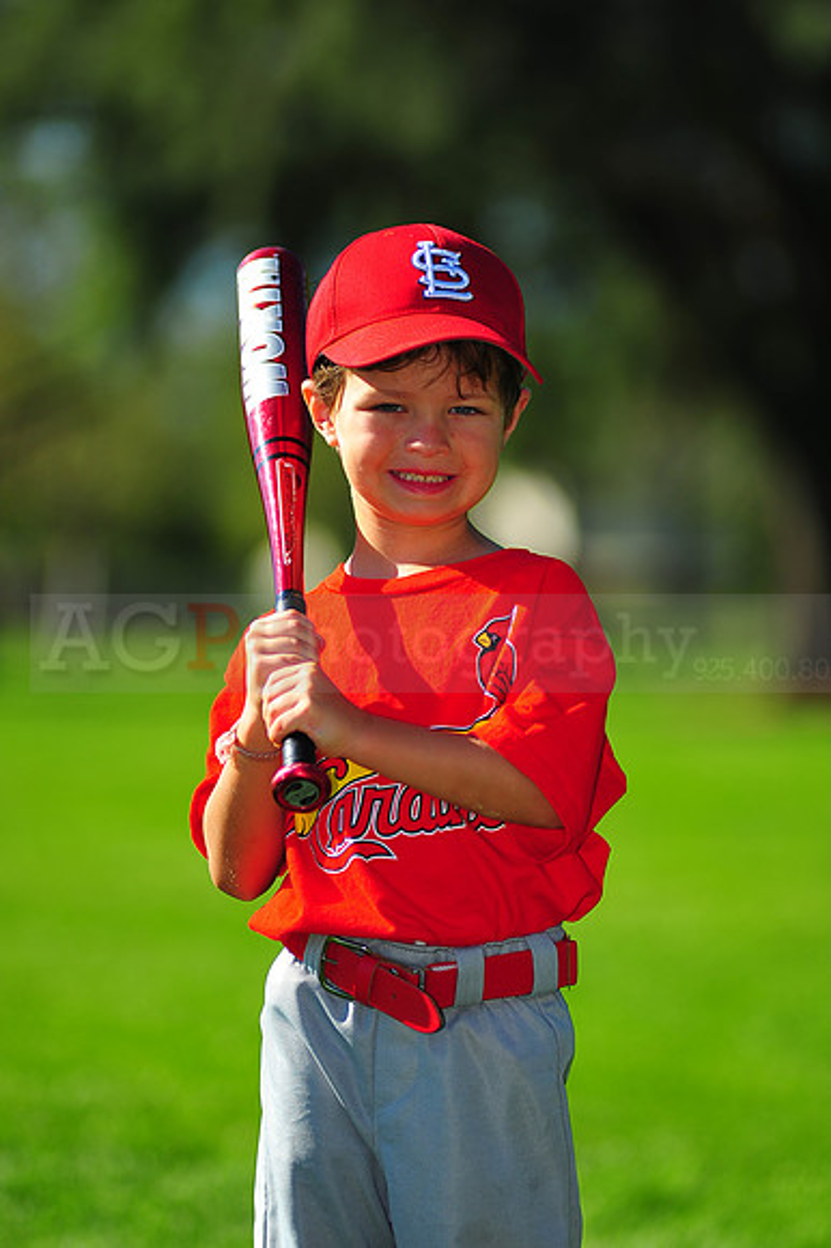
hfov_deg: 7.6
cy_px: 624
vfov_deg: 11.4
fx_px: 6239
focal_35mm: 180
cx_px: 416
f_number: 3.5
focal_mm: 180
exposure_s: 1/2000
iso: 200
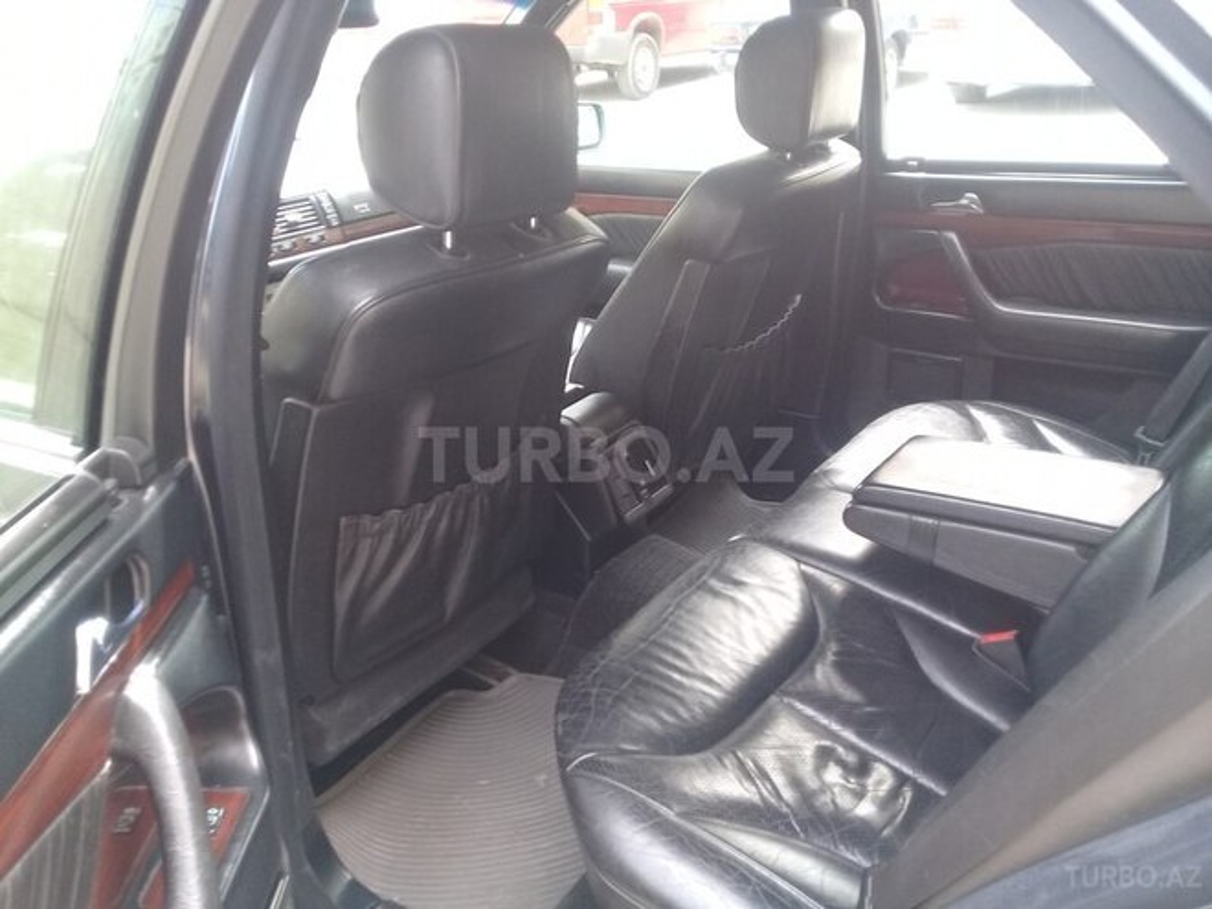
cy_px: 454
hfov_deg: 58.4
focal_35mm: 31
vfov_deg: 45.4
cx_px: 606
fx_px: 1085
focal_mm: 3.3
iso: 50
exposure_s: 1/33
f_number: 2.2
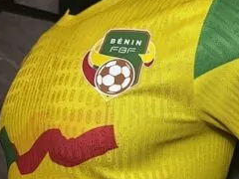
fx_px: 262
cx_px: 180
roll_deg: +0.4
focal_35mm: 38
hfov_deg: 47.1
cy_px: 99
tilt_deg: +1.6
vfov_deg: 37.7
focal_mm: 6.76
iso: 64
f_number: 1.78
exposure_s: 1/121
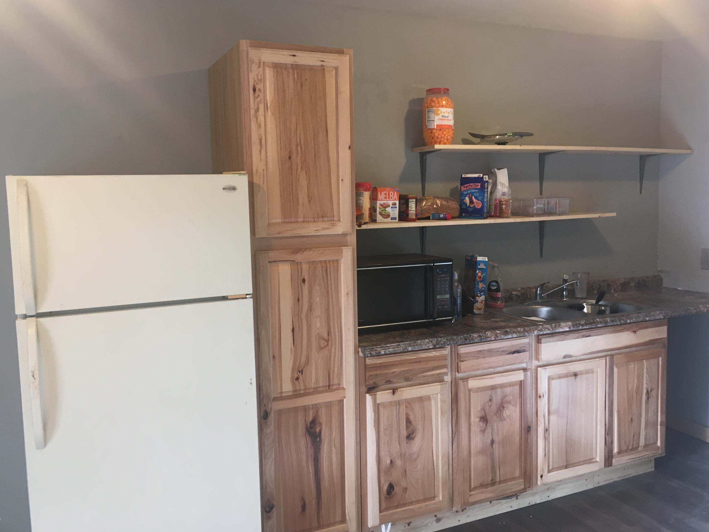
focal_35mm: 31
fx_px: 635
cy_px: 252
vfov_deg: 45.4
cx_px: 357
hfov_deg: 58.3
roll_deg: +0.7
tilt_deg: -6.9
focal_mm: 4.15
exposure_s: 1/30
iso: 64
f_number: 2.2
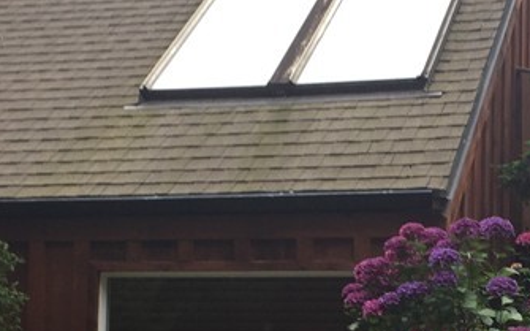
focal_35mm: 94
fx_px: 1357
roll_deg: -2.3
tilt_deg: +7.9
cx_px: 426
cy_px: 277
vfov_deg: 13.8
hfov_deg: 21.8
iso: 32
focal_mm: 4.15
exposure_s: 1/120
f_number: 2.2
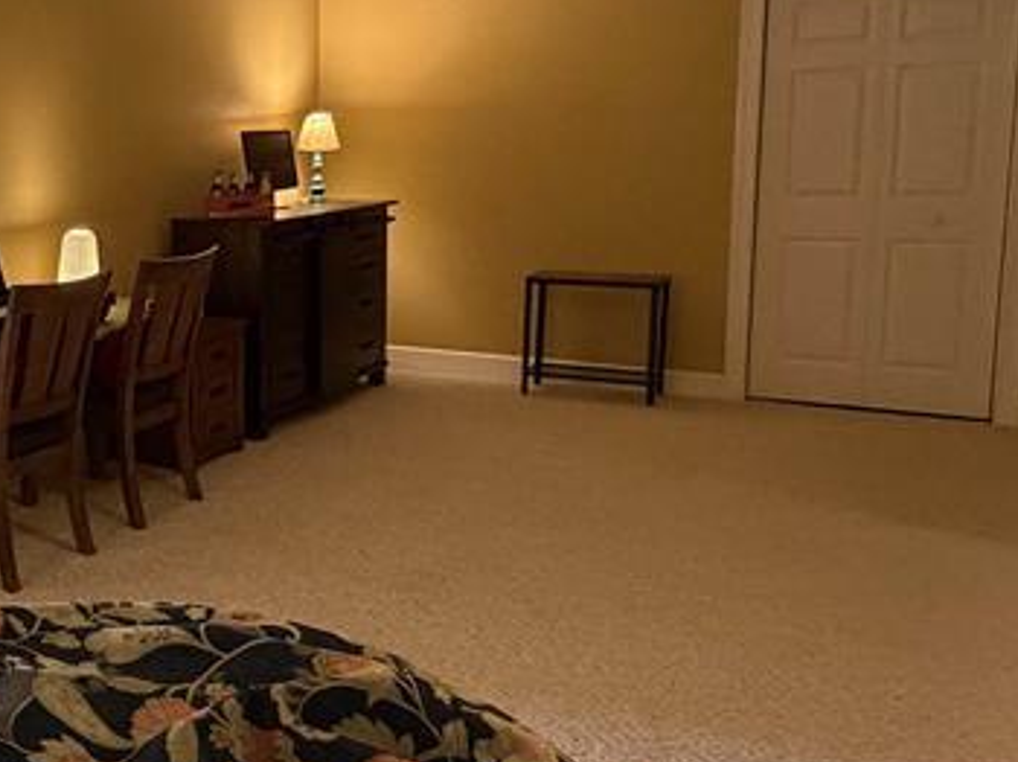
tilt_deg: -6.9
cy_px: 294
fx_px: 1205
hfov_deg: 39.2
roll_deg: +2.3
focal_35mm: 41
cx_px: -47
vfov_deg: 34.9
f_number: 2.2
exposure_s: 1/60
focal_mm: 2.22
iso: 800
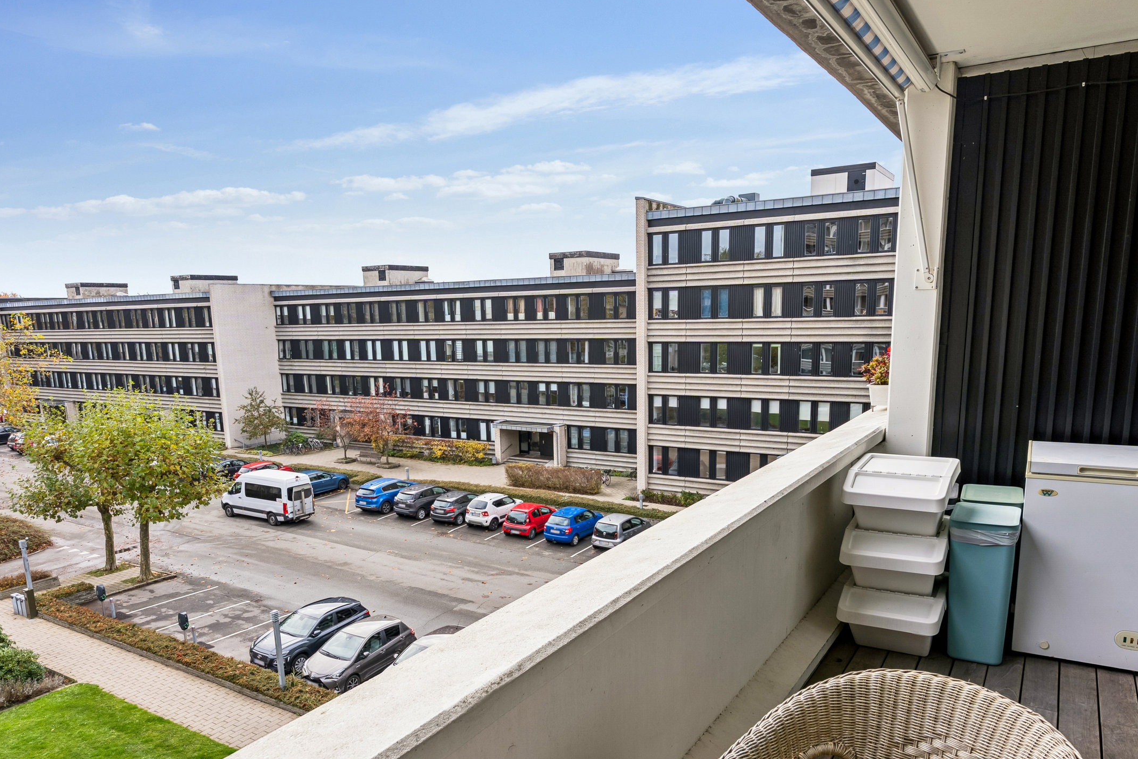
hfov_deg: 73.7
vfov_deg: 52.6
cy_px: 470
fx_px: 759
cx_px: 561
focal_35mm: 24
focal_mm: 17
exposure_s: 1/60
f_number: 6.7
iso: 100
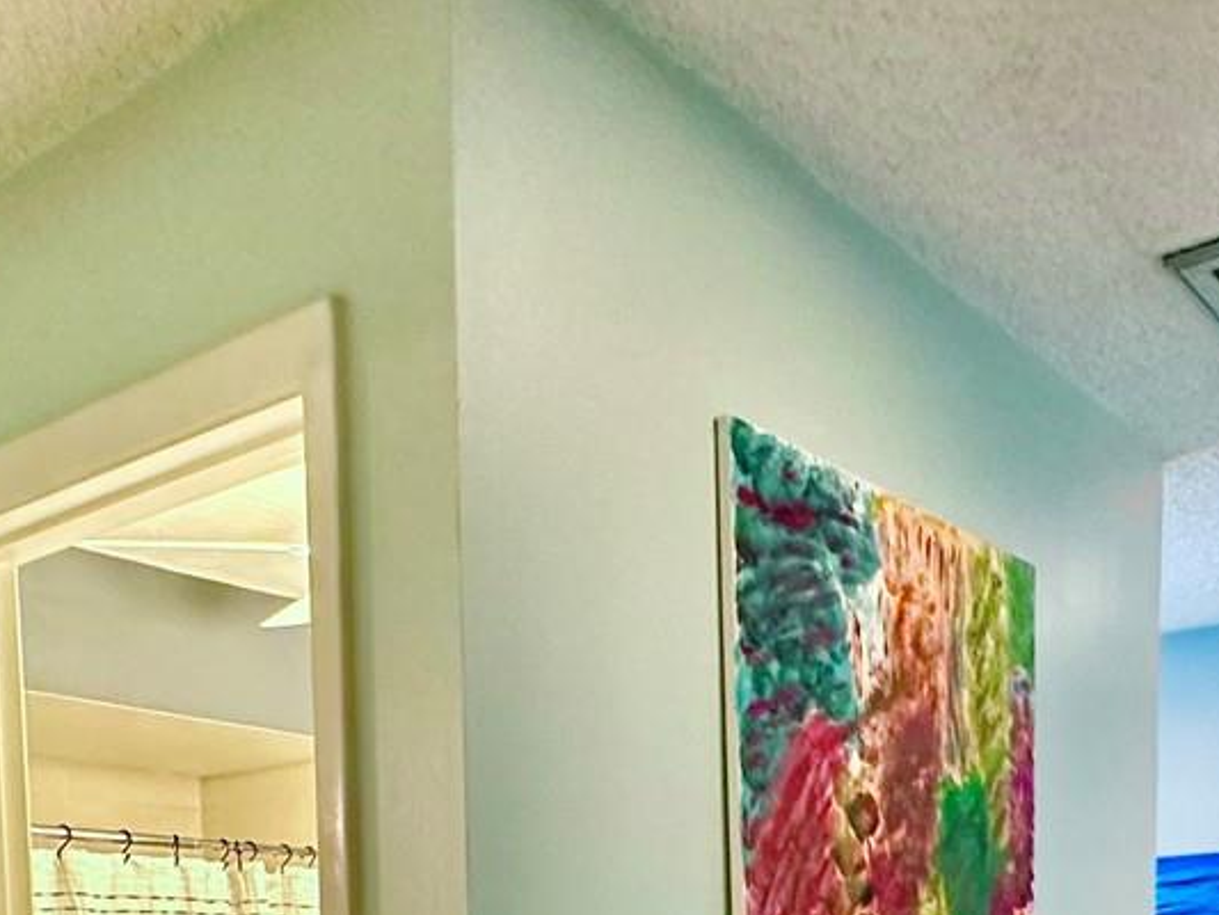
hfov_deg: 44.7
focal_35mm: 42
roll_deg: +0.6
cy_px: 1112
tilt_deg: -4.9
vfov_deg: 29.3
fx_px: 1479
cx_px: 668
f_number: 2.2
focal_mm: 2.22
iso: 500
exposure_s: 1/60
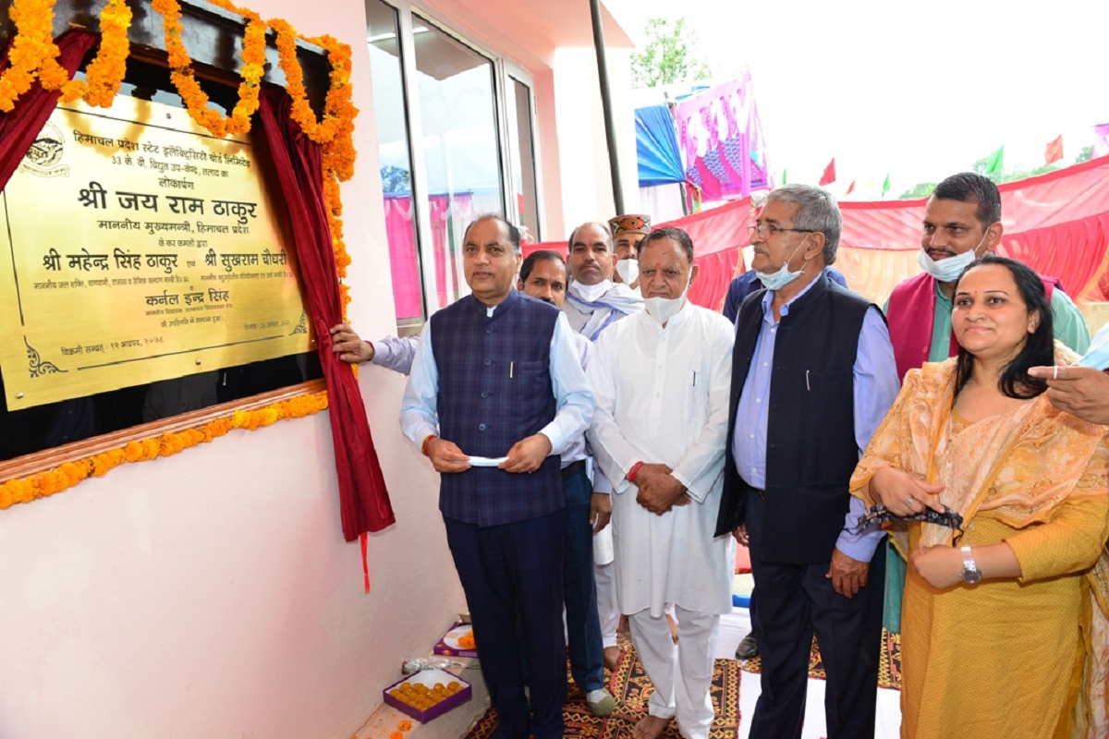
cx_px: 554
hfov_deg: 73.7
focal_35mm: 24
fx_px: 739
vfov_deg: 53.1
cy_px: 370
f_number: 6.3
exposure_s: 1/125
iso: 400
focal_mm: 24
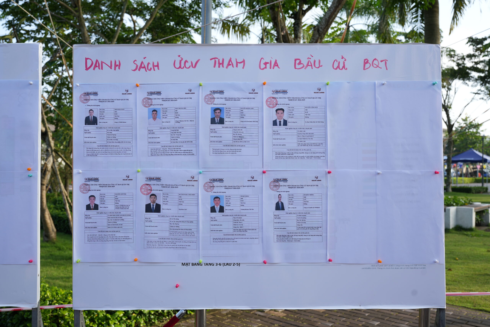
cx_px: 245
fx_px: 463
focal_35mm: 34
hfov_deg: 55.8
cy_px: 164
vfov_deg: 38.9
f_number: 6.3
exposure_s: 1/100
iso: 100
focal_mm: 34
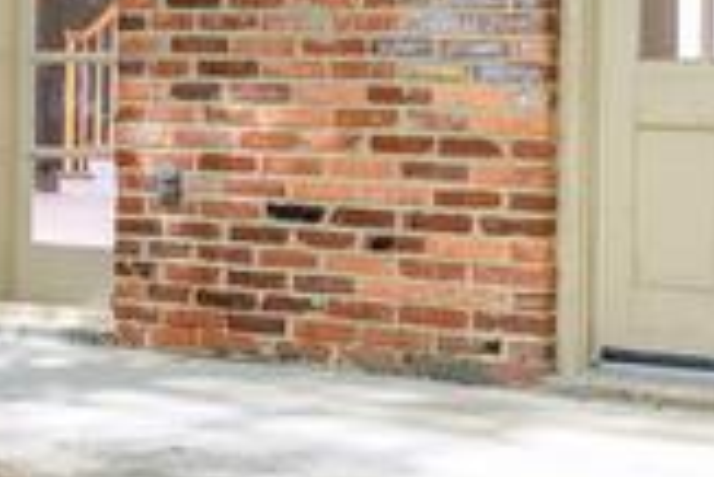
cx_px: 241
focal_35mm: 88
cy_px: 90
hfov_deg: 23.0
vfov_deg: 15.5
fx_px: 1747
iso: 320
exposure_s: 1/200
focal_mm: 14
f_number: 6.3
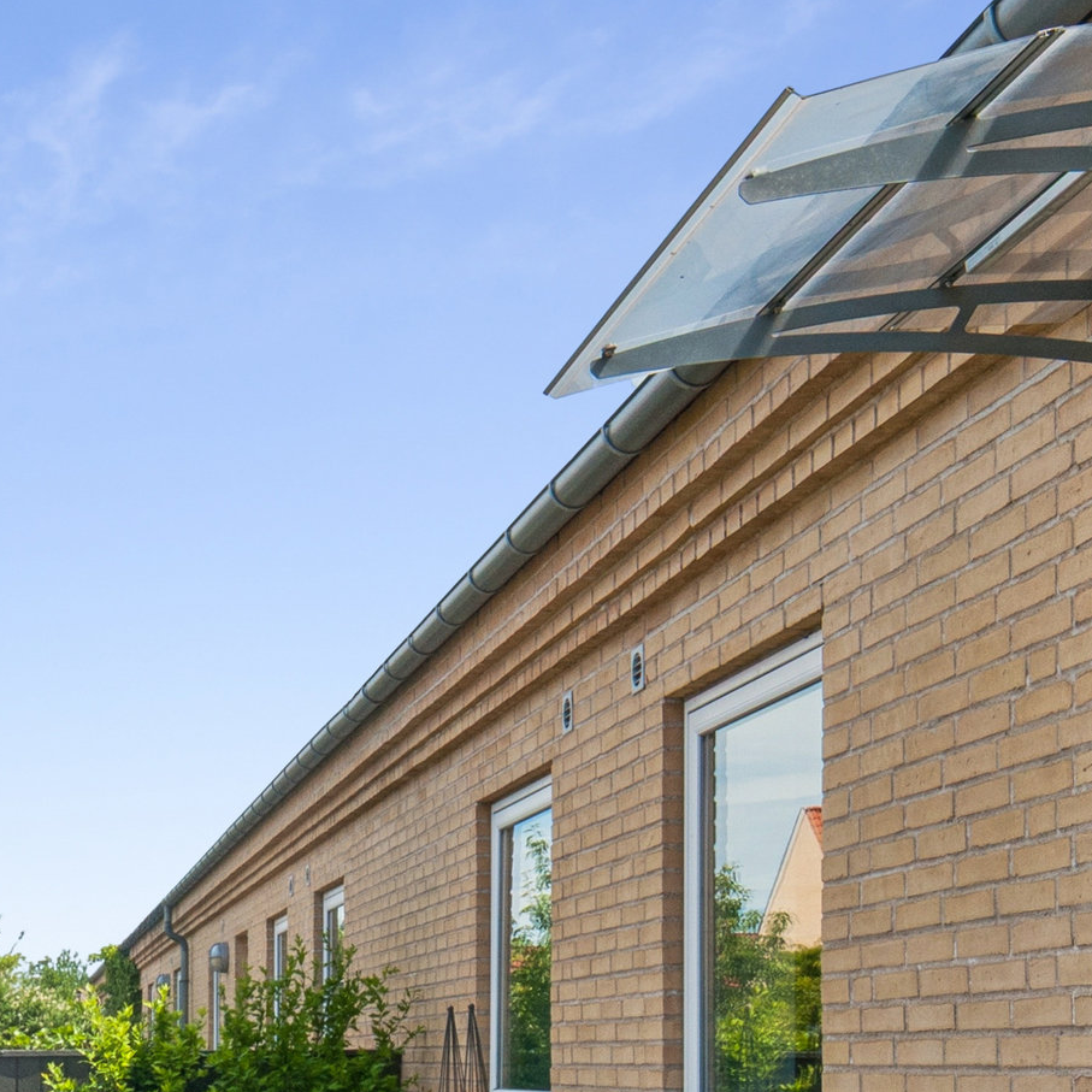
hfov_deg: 27.5
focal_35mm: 59
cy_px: 951
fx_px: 2106
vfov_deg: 28.1
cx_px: 7
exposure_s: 1/250
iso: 200
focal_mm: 14
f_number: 10
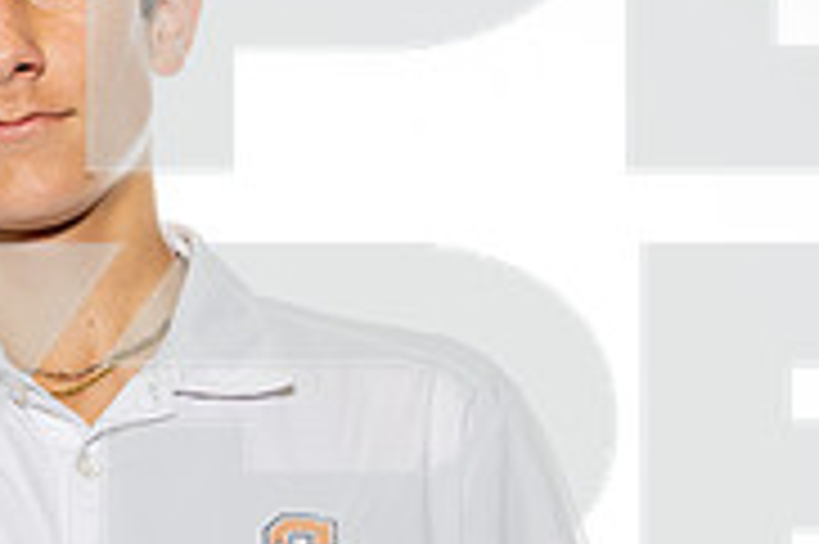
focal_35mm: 139
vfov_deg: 9.8
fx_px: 3159
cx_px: 8
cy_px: 483
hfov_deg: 14.5
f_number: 8
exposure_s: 1/250
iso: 100
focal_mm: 40
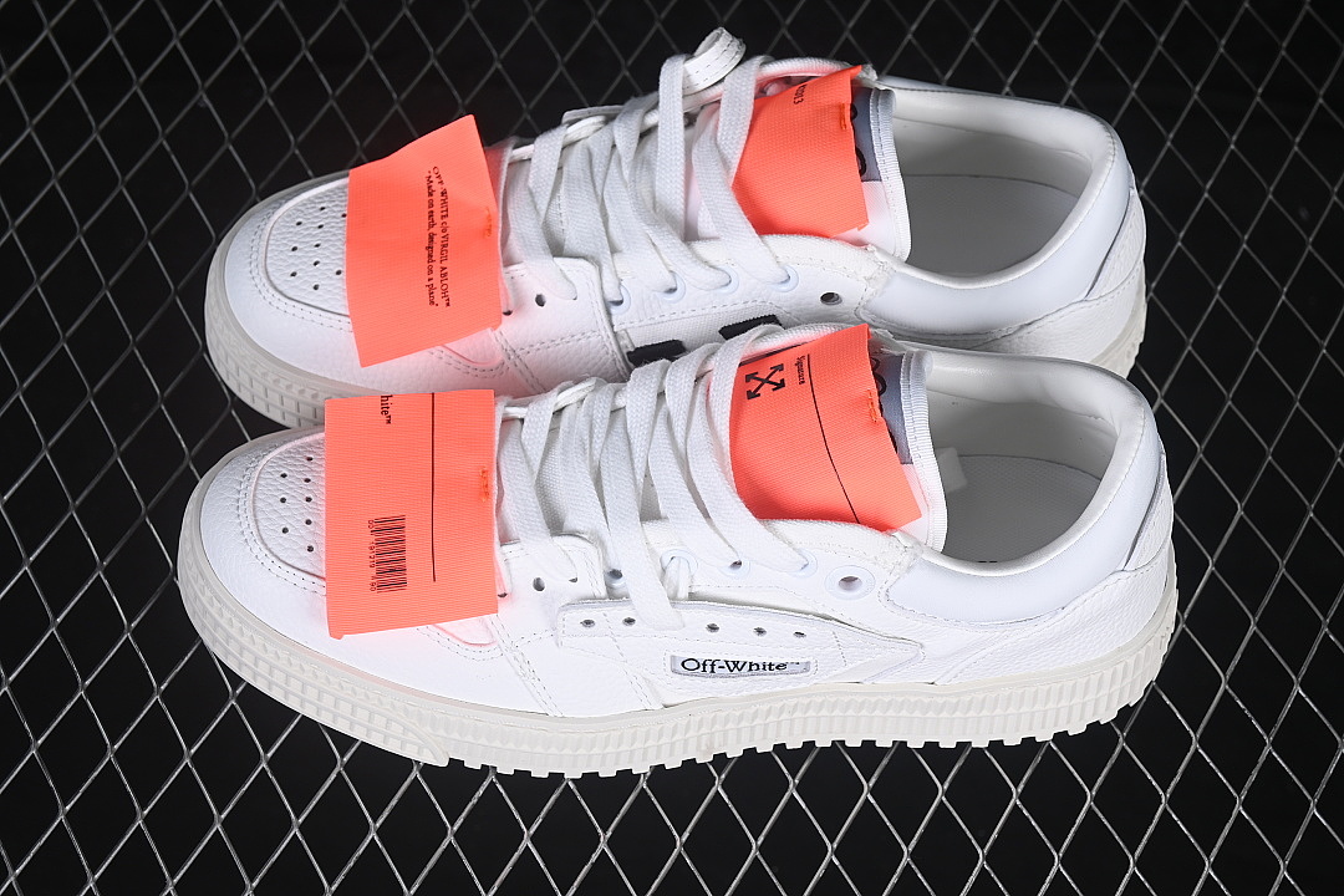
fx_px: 2800
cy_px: 448
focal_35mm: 75
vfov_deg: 18.2
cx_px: 672
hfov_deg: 27.0
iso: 160
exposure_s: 1/60
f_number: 8
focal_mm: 50
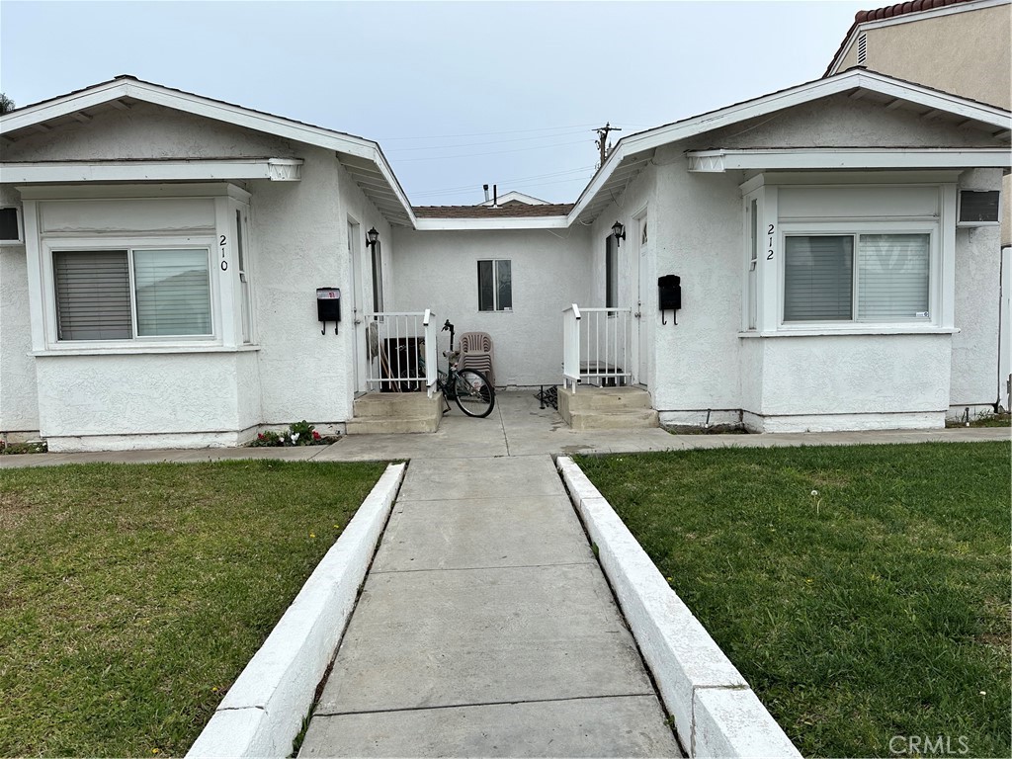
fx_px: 702
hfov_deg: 71.6
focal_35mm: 24
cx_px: 506
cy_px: 380
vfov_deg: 56.8
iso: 80
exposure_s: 1/1183
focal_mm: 6.86
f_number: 1.78
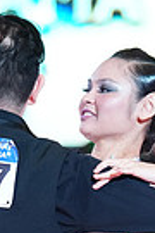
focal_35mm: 559
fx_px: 3610
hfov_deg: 2.5
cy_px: 411
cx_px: 132
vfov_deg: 3.7
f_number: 2.8
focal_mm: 130
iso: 2000
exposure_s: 1/400
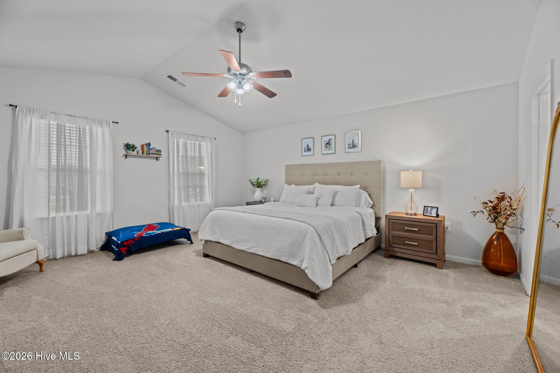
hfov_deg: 104.3
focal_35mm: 14
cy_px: 186
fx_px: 218
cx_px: 280
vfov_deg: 81.2
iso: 400
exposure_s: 1.3
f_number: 9
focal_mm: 14
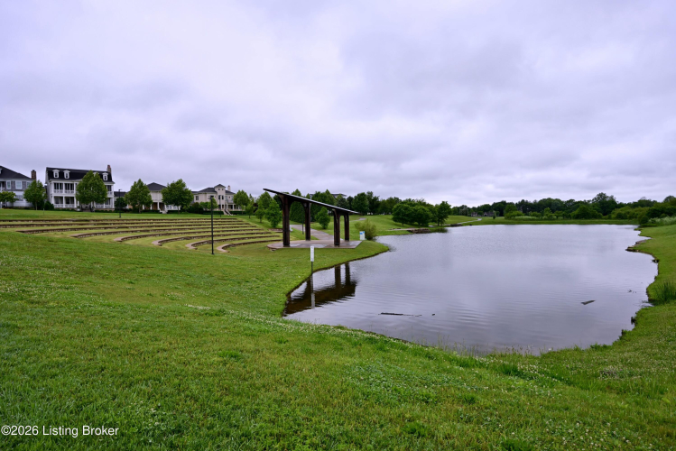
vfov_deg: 63.3
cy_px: 226
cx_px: 338
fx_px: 366
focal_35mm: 20
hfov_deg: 85.4
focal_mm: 19.5
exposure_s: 1/400
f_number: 5.6
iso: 320
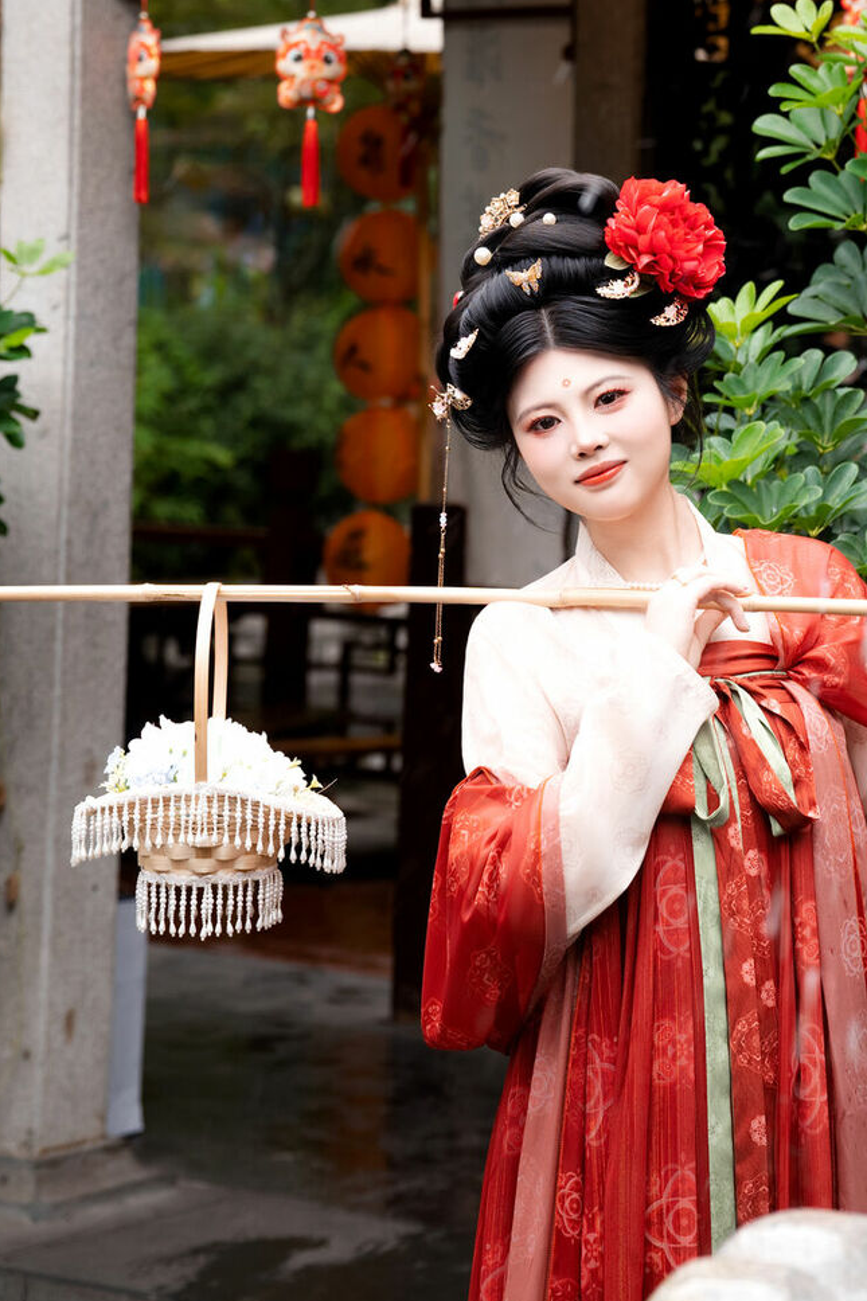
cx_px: 648
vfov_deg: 18.7
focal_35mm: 109
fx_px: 3939
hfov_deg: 12.5
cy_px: 401
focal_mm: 67
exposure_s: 1/200
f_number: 4
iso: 320
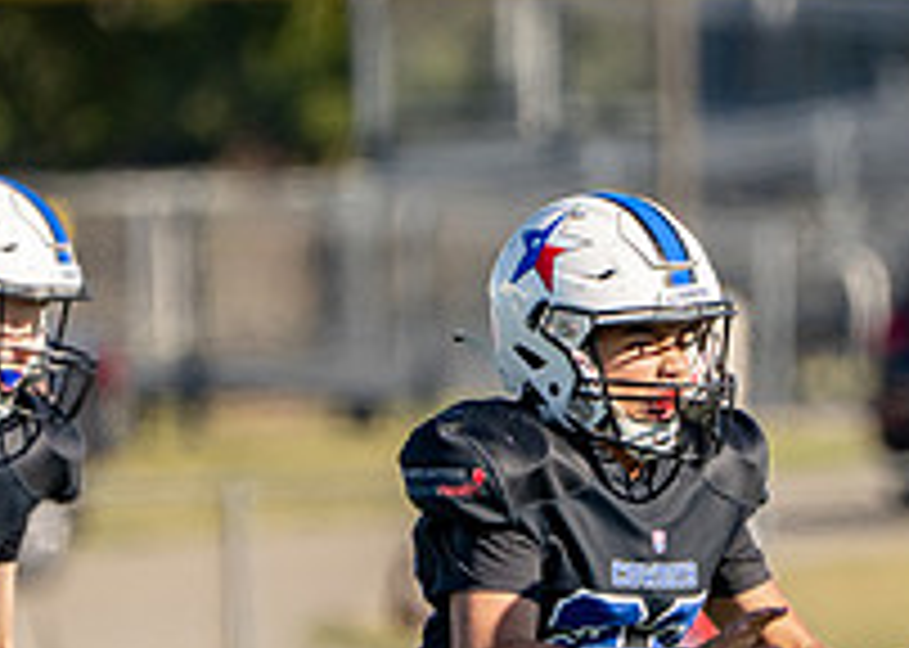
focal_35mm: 1479
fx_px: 38157
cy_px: 570
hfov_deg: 1.4
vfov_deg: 1.0
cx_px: 650
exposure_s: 1/2000
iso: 320
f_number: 5.6
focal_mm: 400
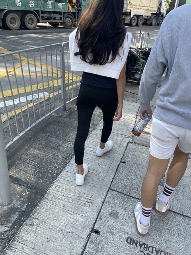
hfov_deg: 53.1
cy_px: 128
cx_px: 96
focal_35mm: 26
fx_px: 191
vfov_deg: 67.3
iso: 32
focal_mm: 4.2
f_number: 1.6
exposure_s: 1/458
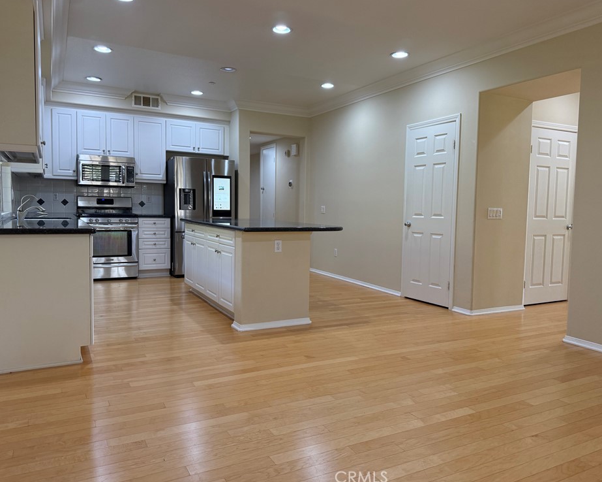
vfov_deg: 54.9
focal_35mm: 26
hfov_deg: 66.0
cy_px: 236
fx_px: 463
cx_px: 303
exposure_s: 1/135
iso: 160
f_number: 1.78
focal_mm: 6.76
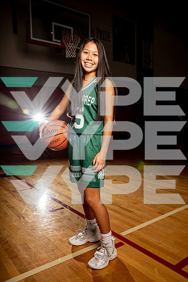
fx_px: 235
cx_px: 94
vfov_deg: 61.9
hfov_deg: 43.6
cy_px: 141
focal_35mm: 30
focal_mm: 30
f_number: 8
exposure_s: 1/250
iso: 100
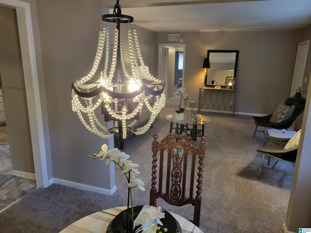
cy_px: 116
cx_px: 156
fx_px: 234
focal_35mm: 26
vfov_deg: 53.1
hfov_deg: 67.3
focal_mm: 5.4
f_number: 1.8
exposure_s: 1/120
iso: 320
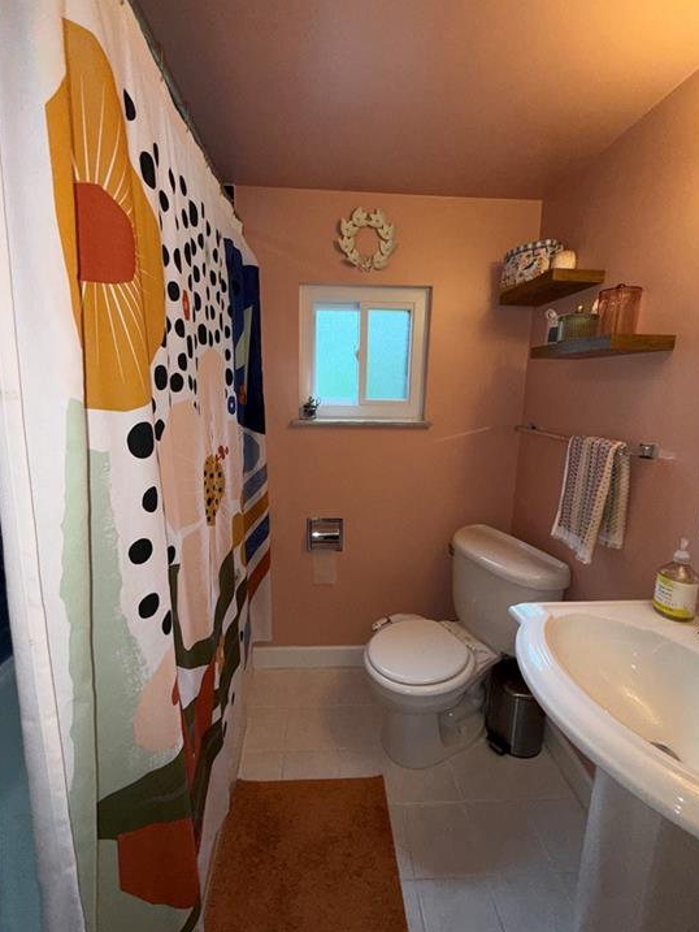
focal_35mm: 15
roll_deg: -1.3
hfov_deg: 81.7
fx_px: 404
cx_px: 340
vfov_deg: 98.1
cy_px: 456
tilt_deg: -9.8
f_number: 2.2
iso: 50
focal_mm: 2.22
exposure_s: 1/122
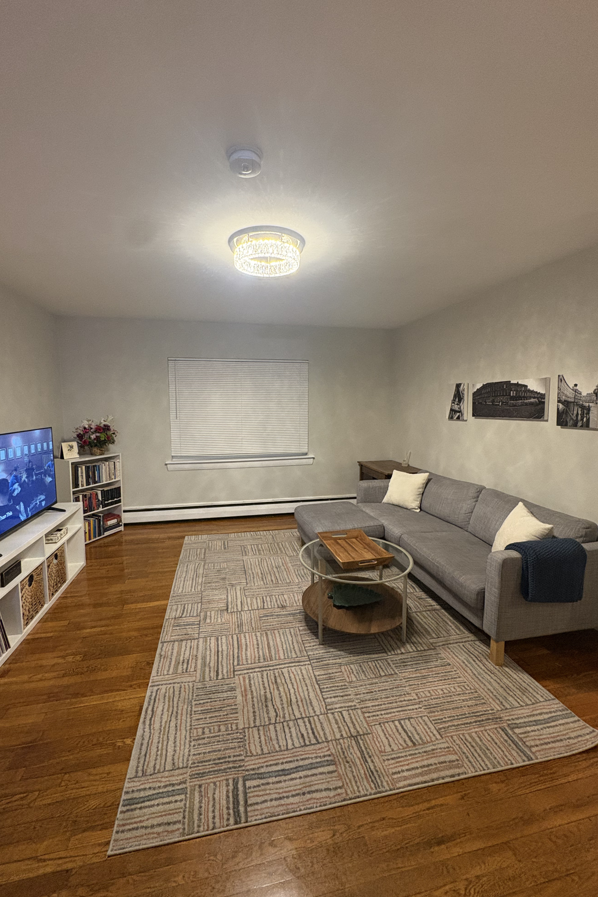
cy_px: 439
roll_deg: +0.3
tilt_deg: -6.3
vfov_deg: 100.4
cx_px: 289
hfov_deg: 77.3
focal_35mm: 15
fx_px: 374
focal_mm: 2.22
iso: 500
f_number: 2.2
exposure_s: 1/60
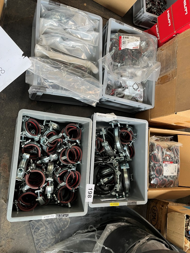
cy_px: 126
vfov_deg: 67.3
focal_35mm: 26
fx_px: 190
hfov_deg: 53.1
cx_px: 95
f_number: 1.6
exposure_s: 1/50
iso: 80
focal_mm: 5.1
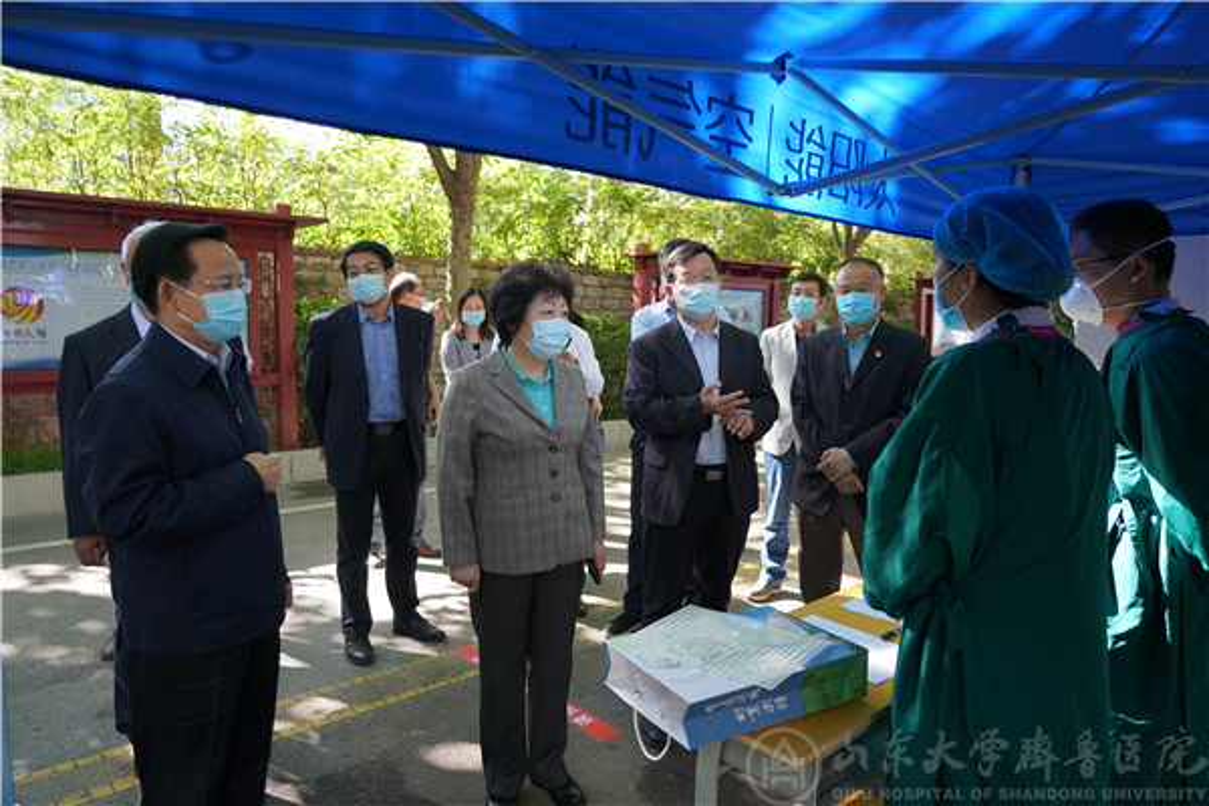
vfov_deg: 53.1
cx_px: 604
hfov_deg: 73.7
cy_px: 403
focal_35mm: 24
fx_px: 806
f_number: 4
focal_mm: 24
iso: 400
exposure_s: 1/160
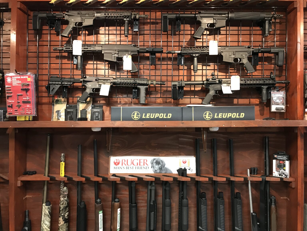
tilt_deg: -0.7
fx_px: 248
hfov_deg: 63.4
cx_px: 154
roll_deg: -0.3
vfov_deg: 49.7
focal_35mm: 28
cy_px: 116
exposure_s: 1/15
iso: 80
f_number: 1.8
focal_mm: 3.99
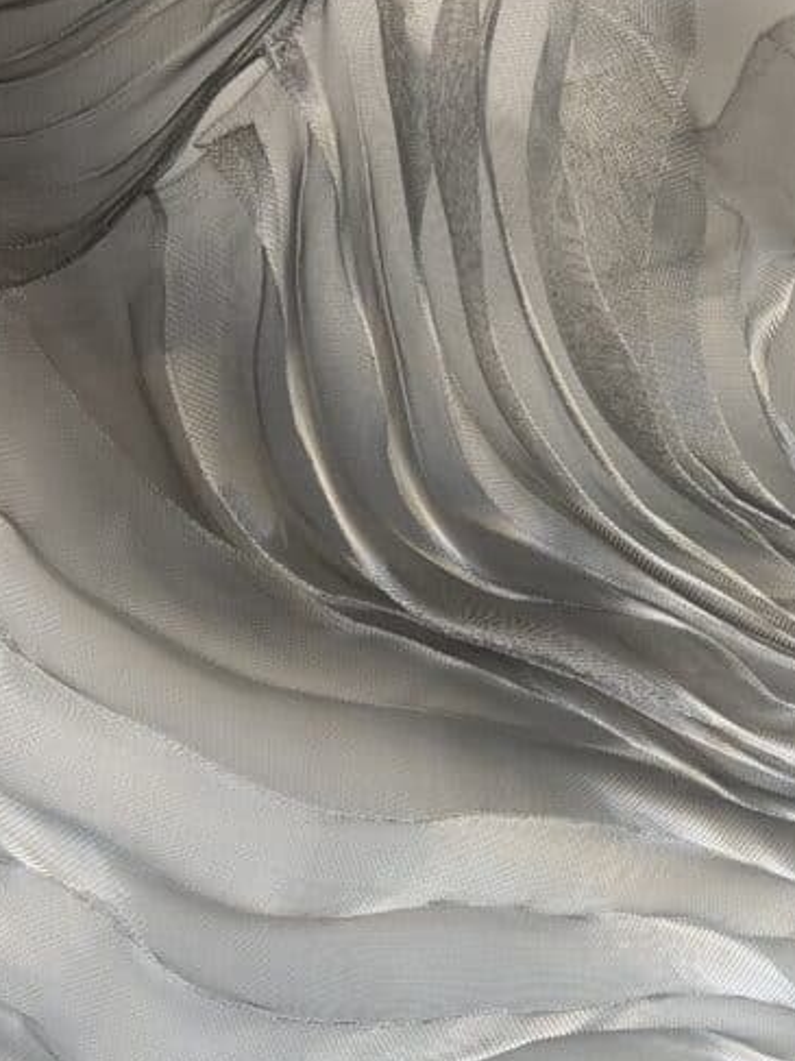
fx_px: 3094
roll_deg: +0.8
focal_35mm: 101
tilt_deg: -6.5
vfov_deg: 19.3
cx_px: 828
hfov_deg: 14.4
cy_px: 773
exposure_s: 1/121
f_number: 1.78
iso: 50
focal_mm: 6.76
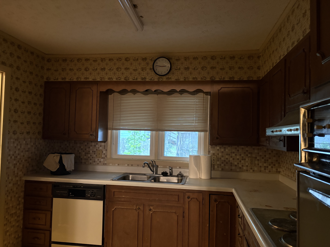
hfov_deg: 67.3
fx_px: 248
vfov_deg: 53.1
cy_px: 124
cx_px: 165
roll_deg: -1.4
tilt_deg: +2.4
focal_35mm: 26
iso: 800
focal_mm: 5.96
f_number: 1.6
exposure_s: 1/30
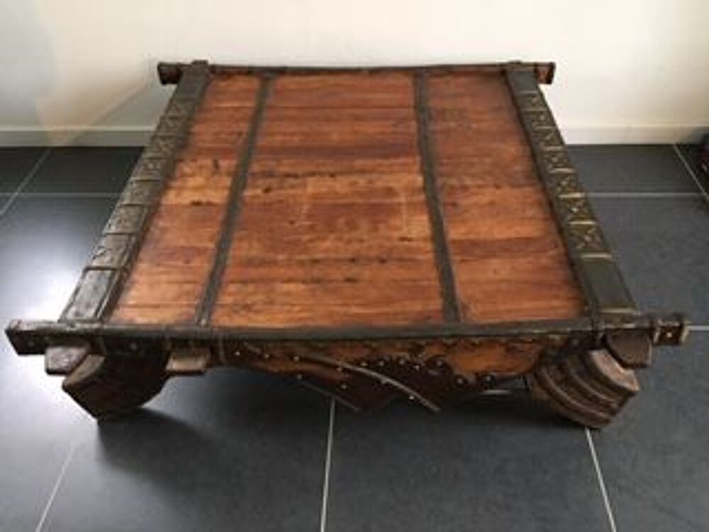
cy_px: 266
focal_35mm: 29
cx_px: 354
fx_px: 594
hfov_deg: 61.7
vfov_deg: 48.2
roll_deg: +2.7
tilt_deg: -42.2
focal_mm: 4.15
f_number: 2.2
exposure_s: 1/33
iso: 250
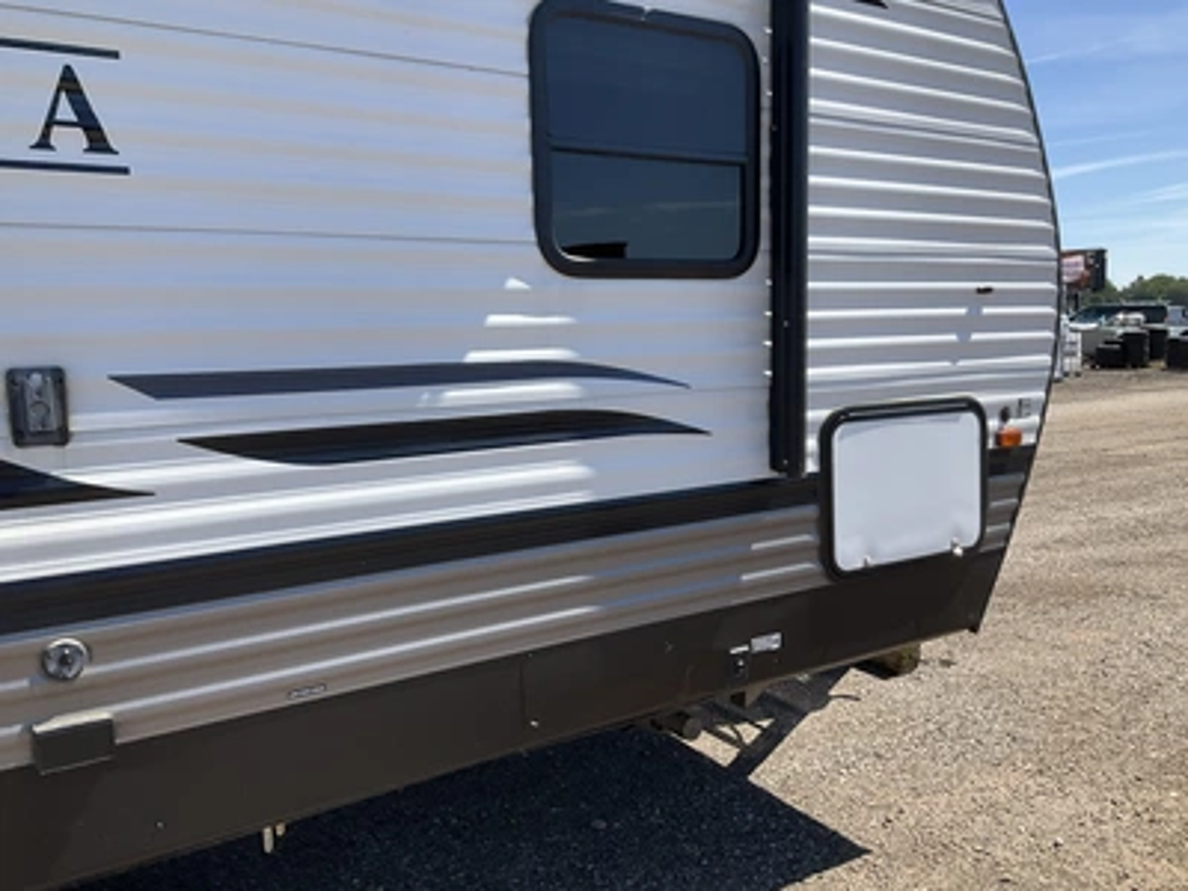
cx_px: 594
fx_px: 995
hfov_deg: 61.7
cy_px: 446
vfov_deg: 48.2
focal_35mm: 29
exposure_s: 1/1121
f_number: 1.8
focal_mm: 3
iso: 25
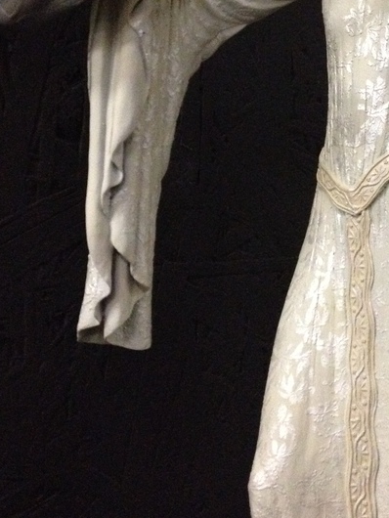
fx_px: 988
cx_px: 312
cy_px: 160
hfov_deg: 22.0
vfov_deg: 29.1
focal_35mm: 66
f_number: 2.4
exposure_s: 1/15
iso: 800
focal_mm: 4.28
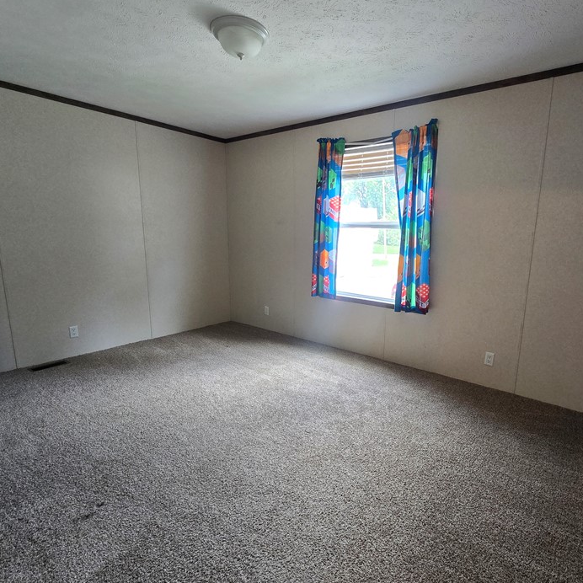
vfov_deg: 84.0
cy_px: 288
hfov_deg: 83.3
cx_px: 337
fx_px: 324
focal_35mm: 17
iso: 160
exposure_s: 1/60
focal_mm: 2.2
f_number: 2.2
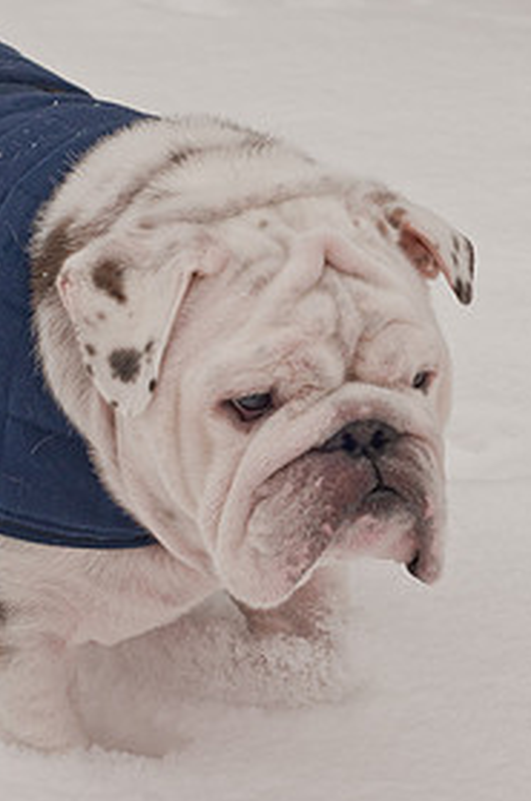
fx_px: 2687
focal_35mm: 121
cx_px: 288
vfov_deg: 17.0
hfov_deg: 11.3
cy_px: 390
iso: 200
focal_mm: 50
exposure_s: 1/1250
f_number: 5.6
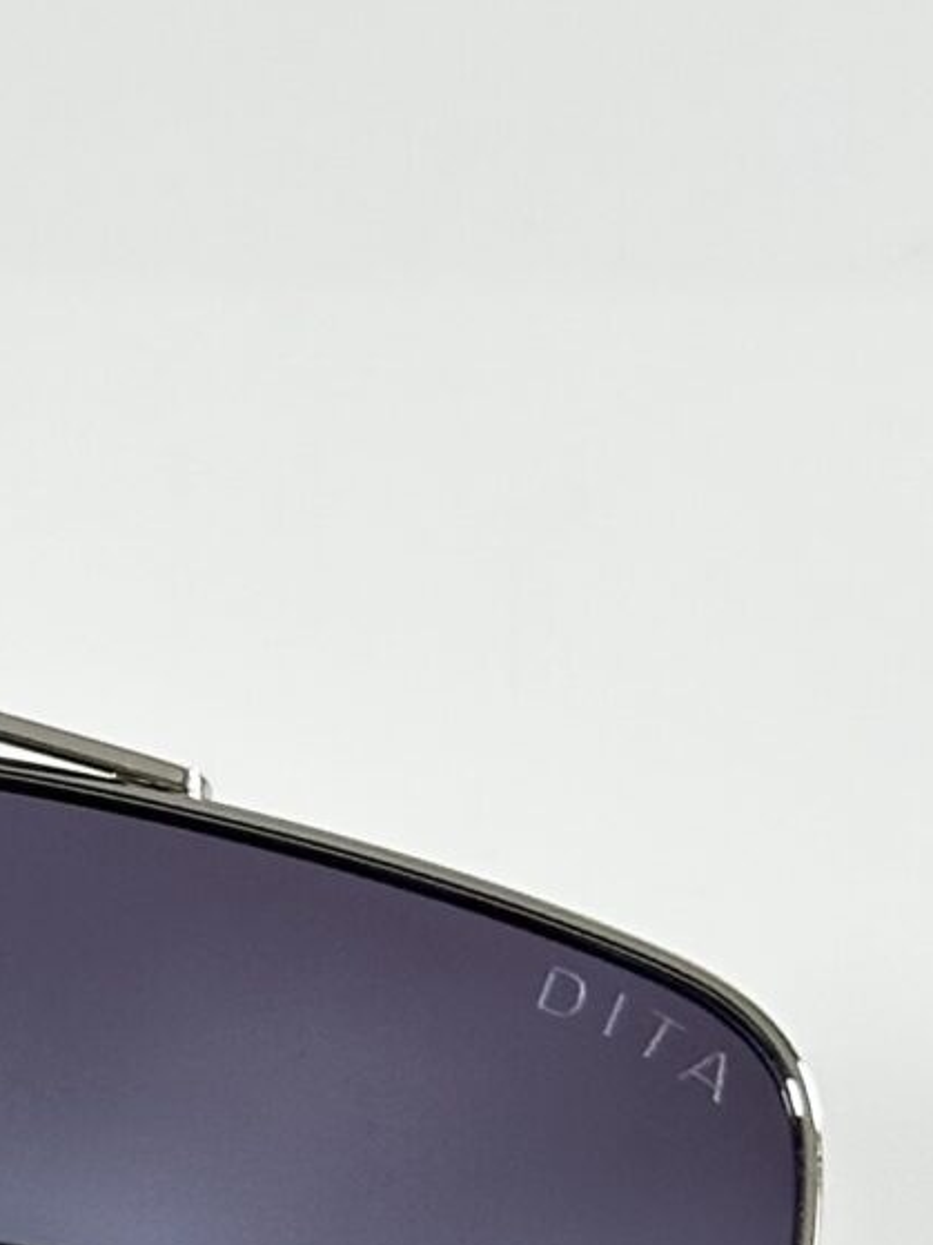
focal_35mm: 220
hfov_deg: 6.6
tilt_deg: -43.7
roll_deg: -0.2
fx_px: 7909
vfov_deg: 9.0
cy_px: 1080
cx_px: -684
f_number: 1.78
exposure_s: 1/100
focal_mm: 6.86
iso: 80
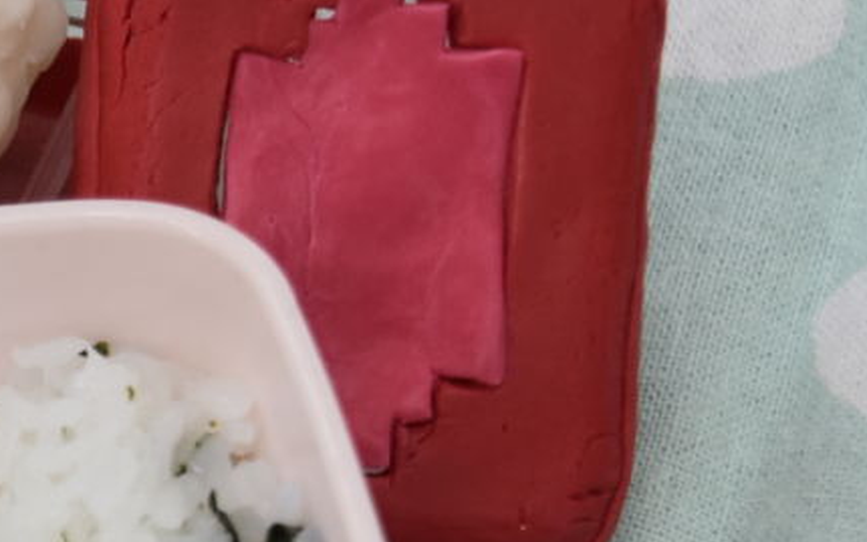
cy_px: 602
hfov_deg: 7.7
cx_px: -538
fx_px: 6287
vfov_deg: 4.9
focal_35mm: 266
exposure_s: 1/60
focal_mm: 50
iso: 400
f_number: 5
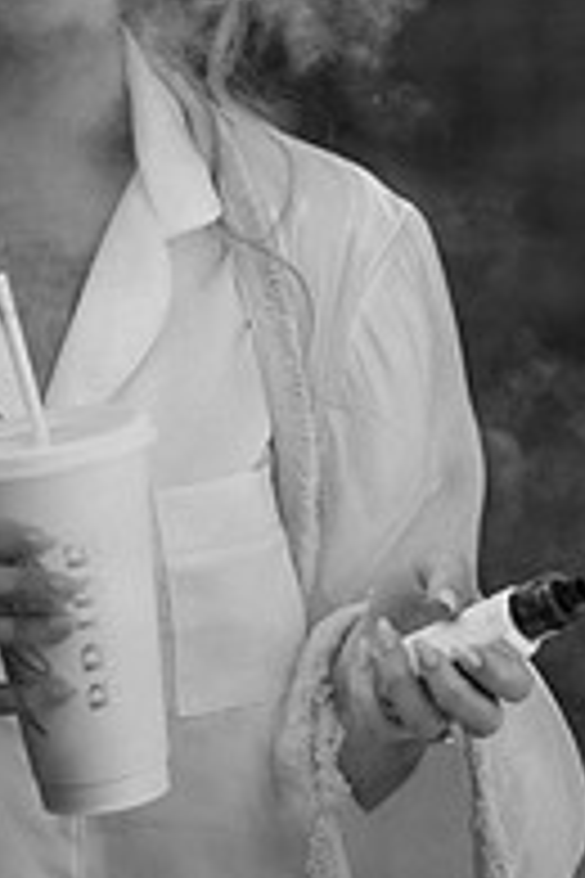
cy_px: 122
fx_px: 4777
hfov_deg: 7.0
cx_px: 112
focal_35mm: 196
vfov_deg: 10.4
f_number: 2
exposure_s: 1/8000
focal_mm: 85
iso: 100
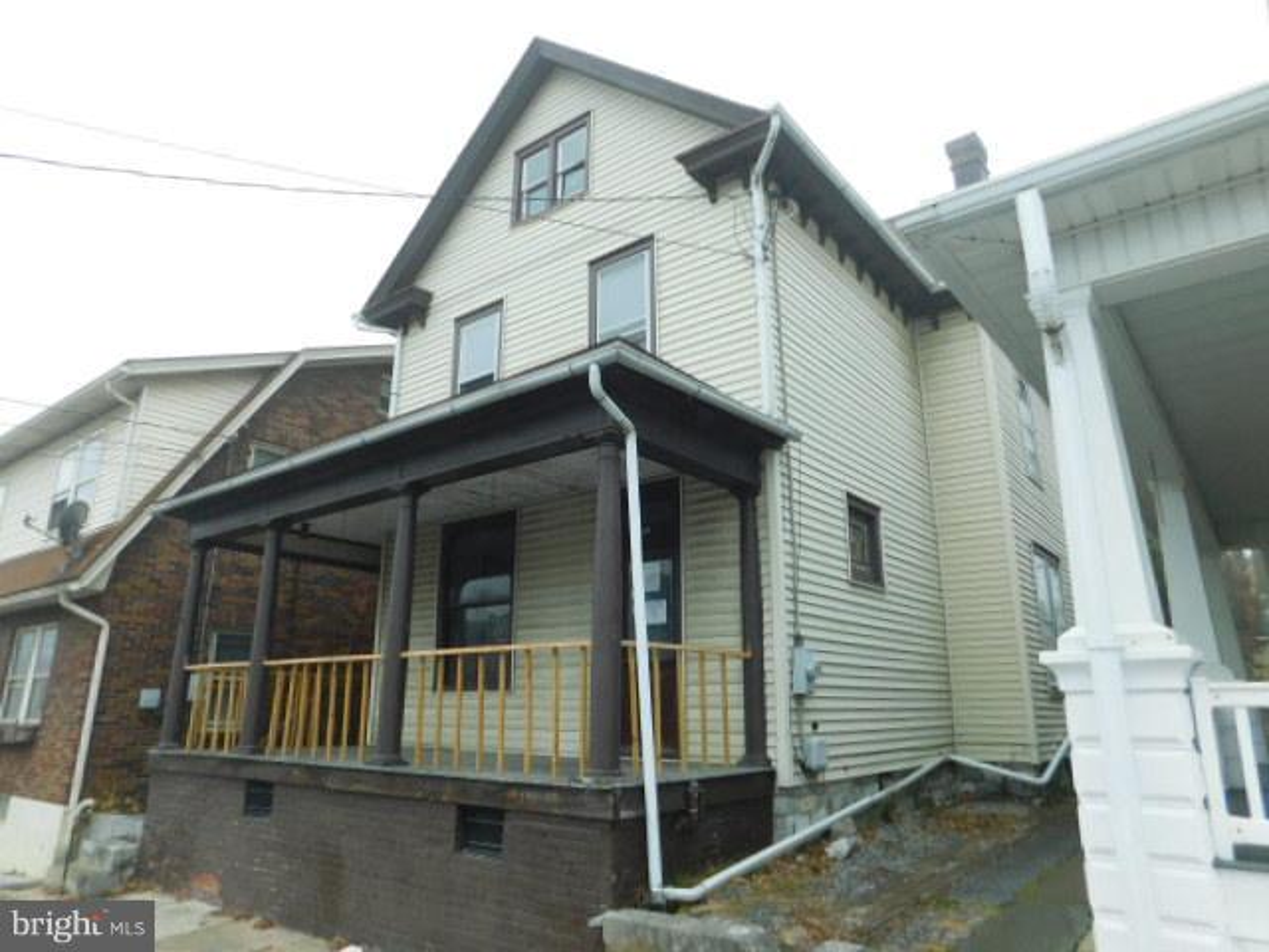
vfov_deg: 58.9
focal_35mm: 23
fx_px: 843
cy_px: 476
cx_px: 634
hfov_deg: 73.9
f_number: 3
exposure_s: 1/200
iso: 125
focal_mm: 4
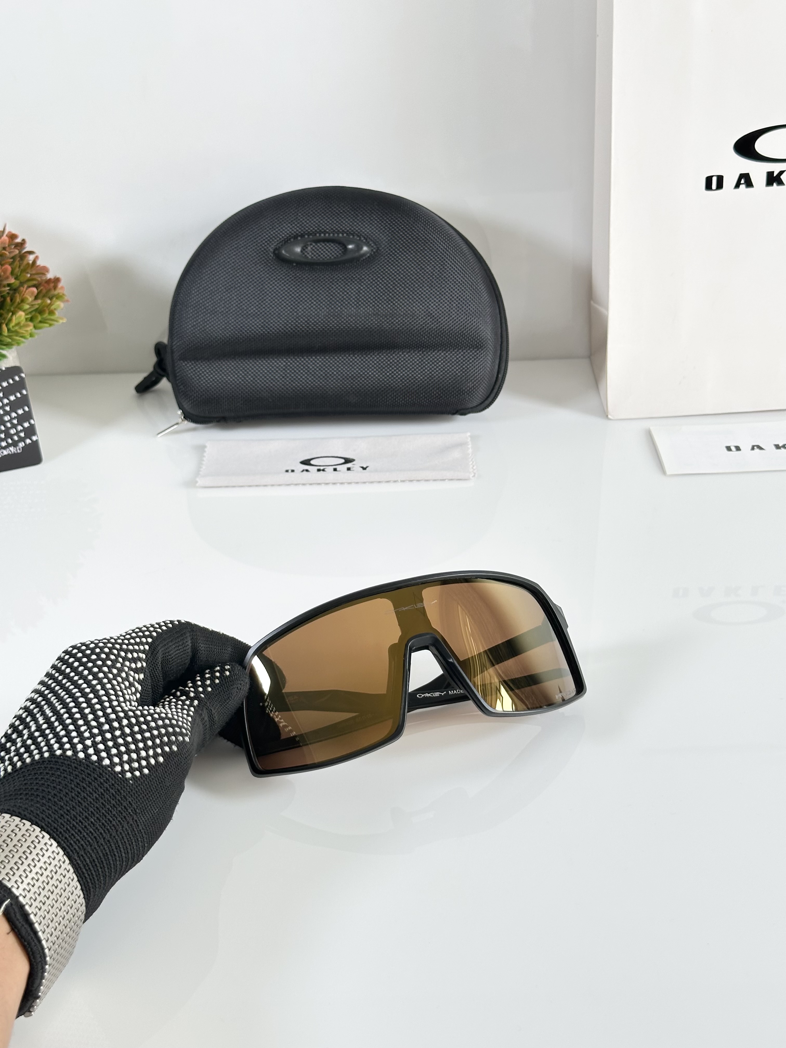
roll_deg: +1.4
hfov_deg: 30.3
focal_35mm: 48
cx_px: 393
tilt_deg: -31.7
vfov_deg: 39.7
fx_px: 1453
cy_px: 524
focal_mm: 6.86
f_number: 1.78
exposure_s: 1/121
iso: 80
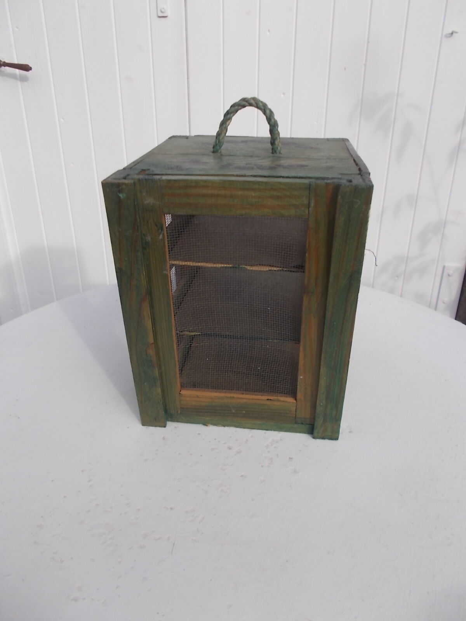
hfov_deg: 53.1
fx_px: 467
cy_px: 310
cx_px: 233
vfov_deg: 67.3
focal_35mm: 26
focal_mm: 4.6
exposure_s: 1/80
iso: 80
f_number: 8
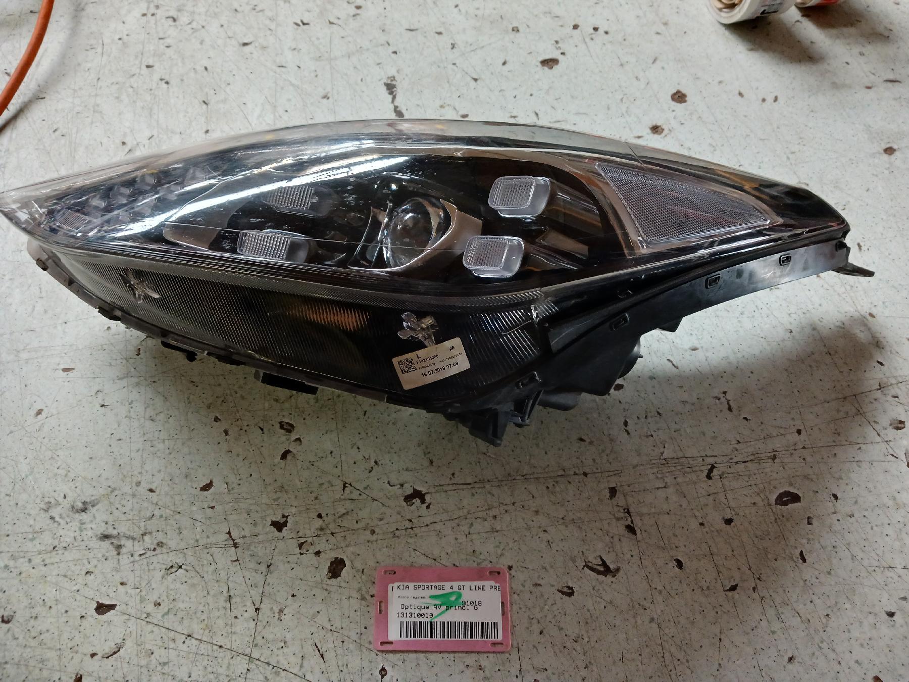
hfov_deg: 65.3
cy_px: 341
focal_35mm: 27
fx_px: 709
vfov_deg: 51.4
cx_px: 454
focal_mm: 3.98
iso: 250
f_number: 1.8
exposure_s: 1/25.1
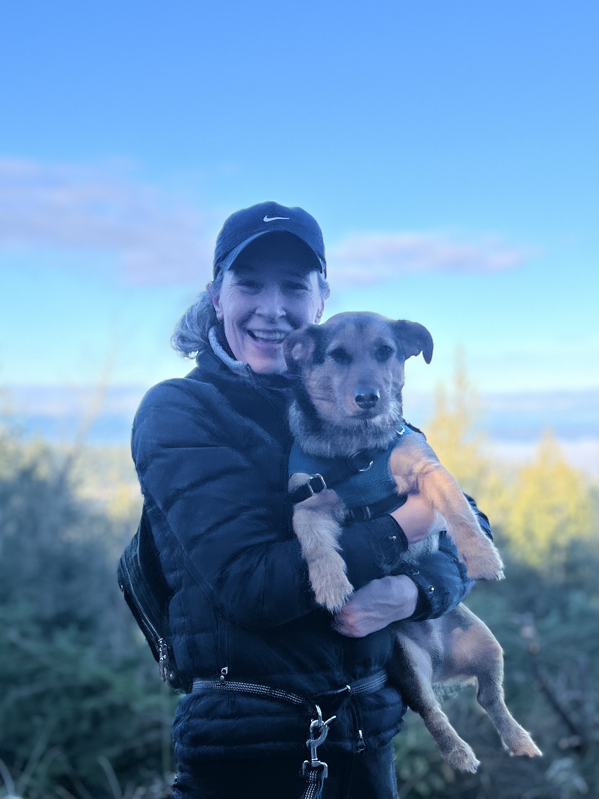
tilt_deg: -4.3
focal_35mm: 26
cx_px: 300
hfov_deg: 53.1
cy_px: 400
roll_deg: +2.3
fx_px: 600
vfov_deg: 67.3
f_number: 1.5
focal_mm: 5.7
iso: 50
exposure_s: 1/2165
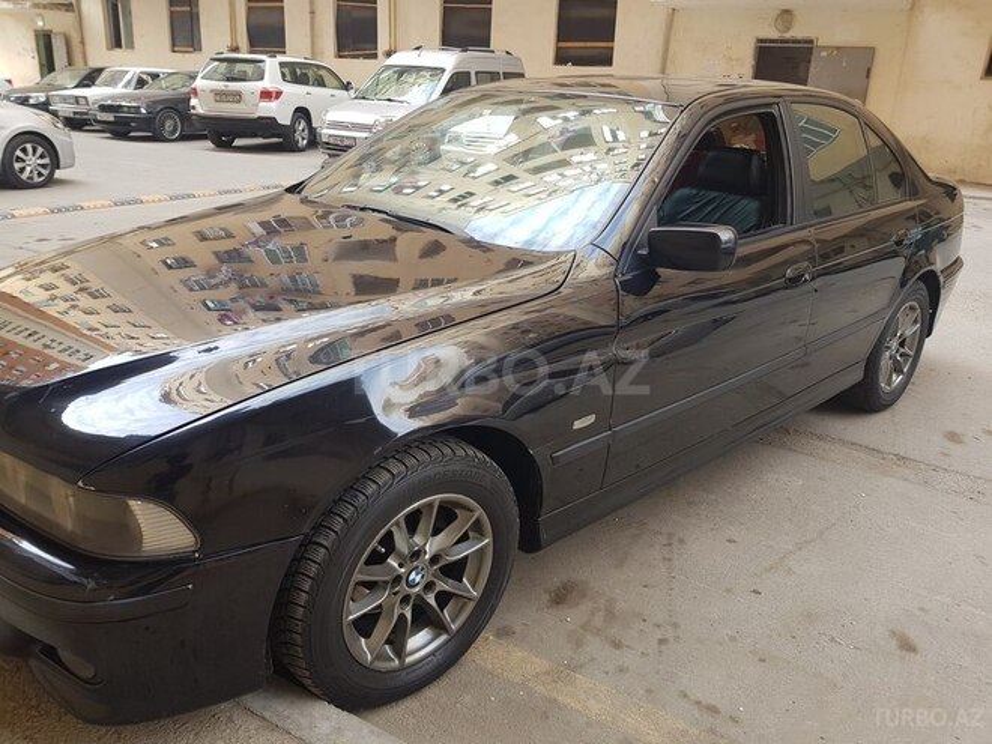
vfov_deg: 53.1
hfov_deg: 67.3
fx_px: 745
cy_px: 372
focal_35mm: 26
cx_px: 496
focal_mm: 4.2
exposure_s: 1/120
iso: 50
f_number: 1.7
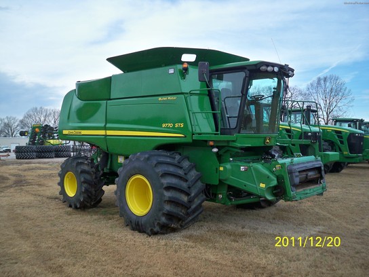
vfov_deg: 40.7
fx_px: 373
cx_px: 184
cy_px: 138
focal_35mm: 35
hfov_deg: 52.6
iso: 160
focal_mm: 6.3
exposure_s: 1/500
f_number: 3.1
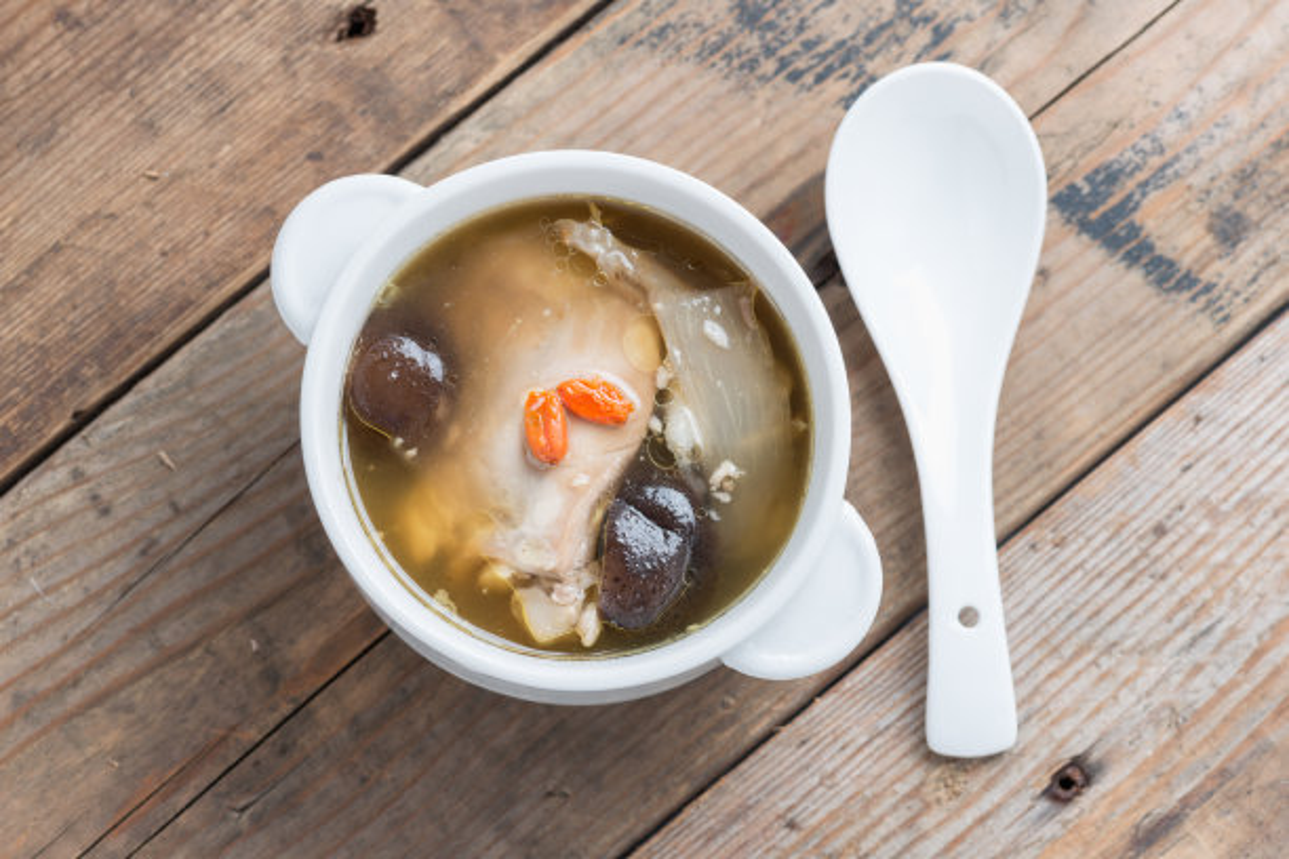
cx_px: 644
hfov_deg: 19.5
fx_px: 3759
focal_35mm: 105
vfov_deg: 13.0
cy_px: 430
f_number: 8
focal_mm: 105
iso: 100
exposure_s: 1/250
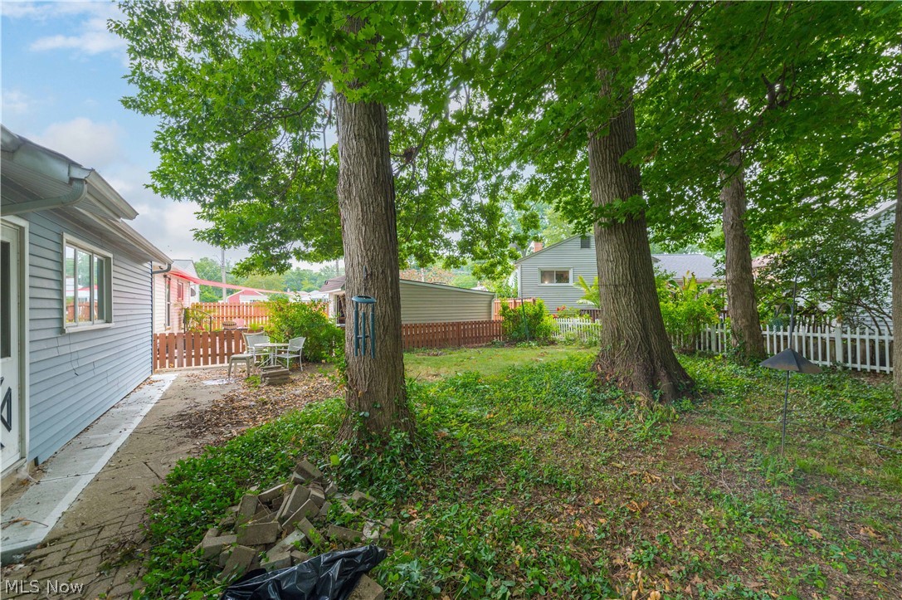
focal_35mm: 14
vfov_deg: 81.1
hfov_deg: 104.3
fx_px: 351
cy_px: 300
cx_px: 451
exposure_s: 1/160
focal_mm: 14
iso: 320
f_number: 7.1
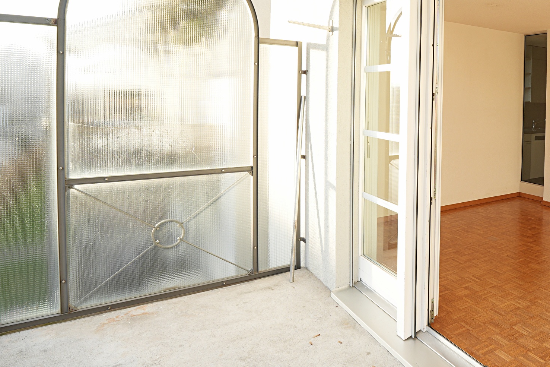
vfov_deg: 48.5
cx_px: 442
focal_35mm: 26
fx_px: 397
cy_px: 113
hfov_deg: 63.3
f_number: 4
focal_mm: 10
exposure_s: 1/60
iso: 125
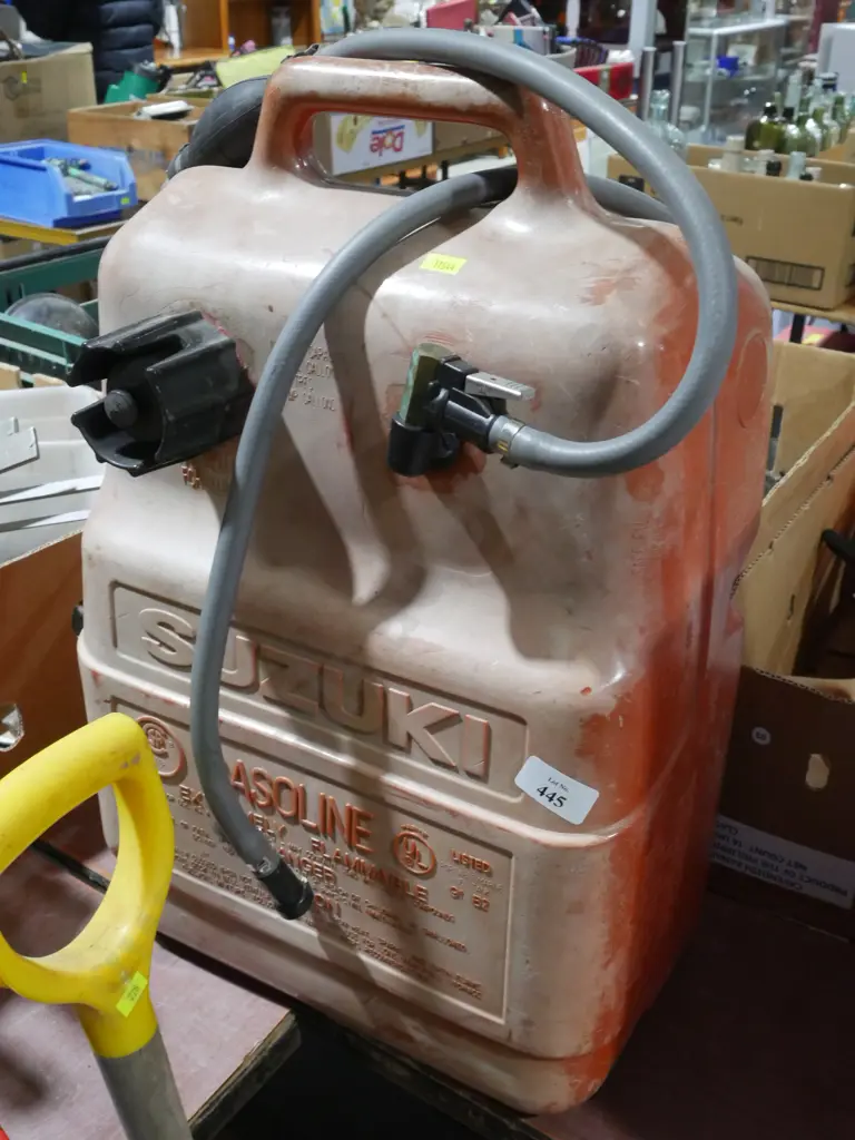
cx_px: 428
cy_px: 570
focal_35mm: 36
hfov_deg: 39.7
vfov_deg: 51.4
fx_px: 1186
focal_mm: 18
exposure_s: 1/60
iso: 3200
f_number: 9
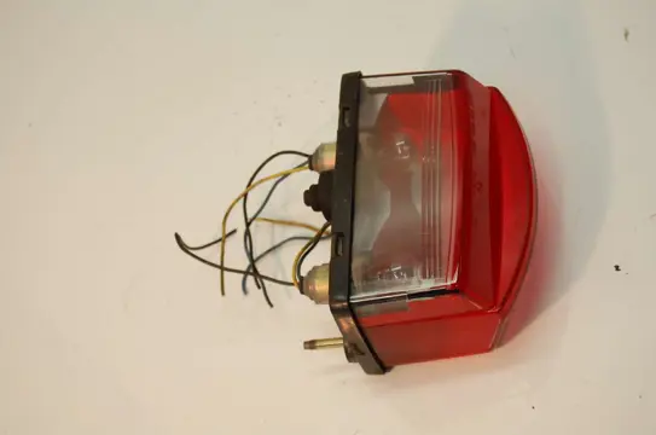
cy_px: 218
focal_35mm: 75
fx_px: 1364
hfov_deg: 27.0
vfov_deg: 18.1
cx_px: 328
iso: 400
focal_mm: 50
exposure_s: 1/50
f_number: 5.6
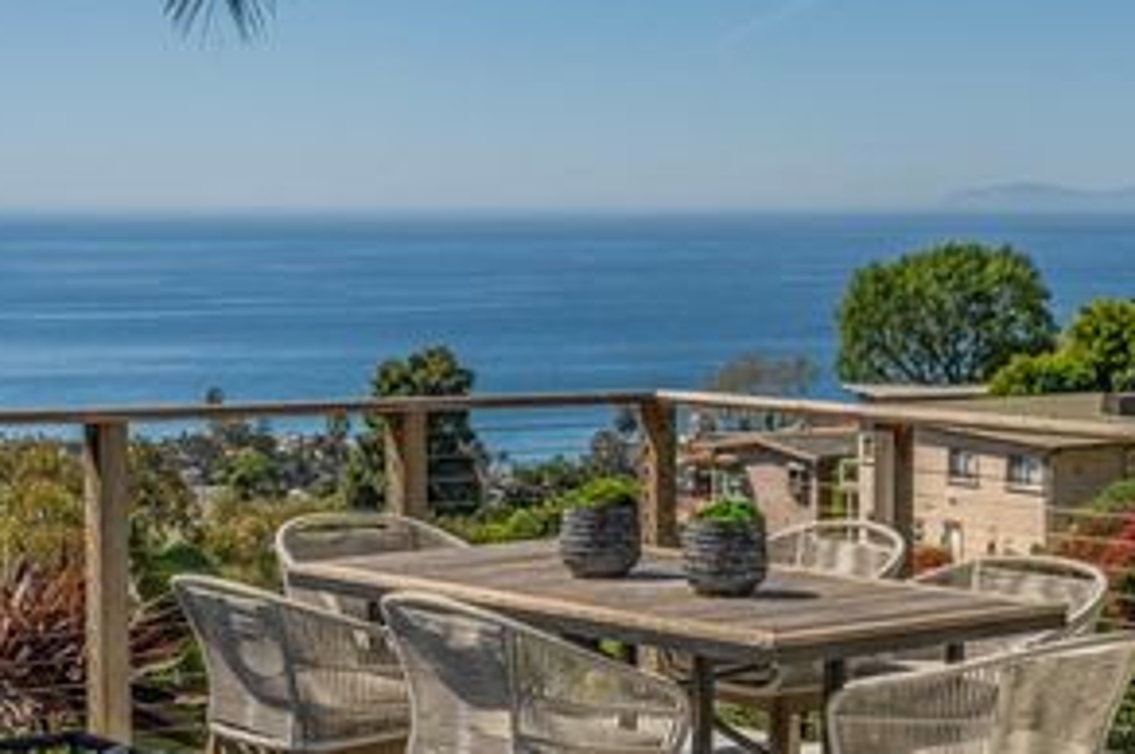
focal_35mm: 84
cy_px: 418
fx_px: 2645
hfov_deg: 24.1
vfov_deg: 16.2
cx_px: 758
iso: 500
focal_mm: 49
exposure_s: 1/800
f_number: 9
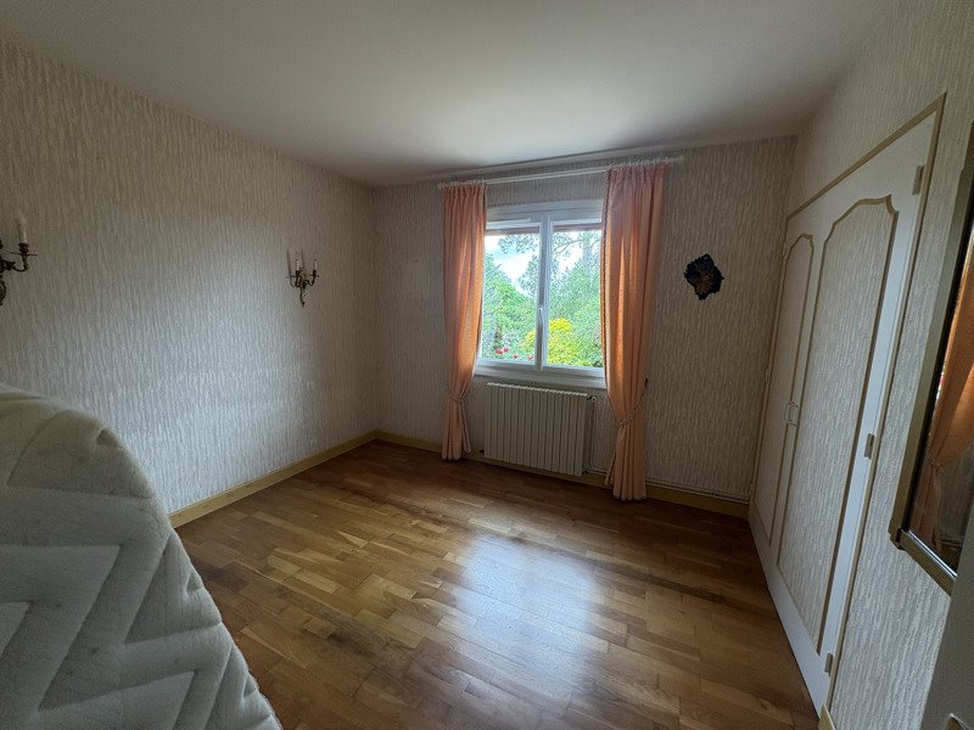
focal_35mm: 14
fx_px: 394
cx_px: 487
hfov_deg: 102.1
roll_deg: -1.2
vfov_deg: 85.7
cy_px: 365
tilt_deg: -8.3
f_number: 2.2
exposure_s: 1/99
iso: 200
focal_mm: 2.22
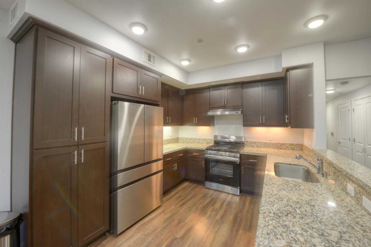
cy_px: 124
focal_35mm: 14
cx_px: 186
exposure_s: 1/3
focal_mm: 14
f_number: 10
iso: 400
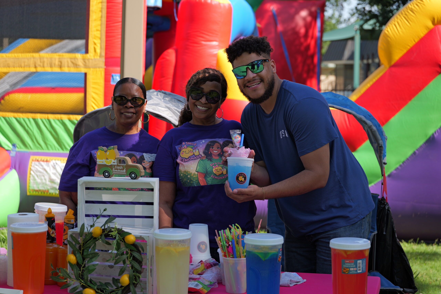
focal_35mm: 73
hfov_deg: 27.7
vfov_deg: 18.7
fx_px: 894
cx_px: 220
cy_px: 147
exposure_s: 1/320
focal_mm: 73
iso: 100
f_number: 4.6
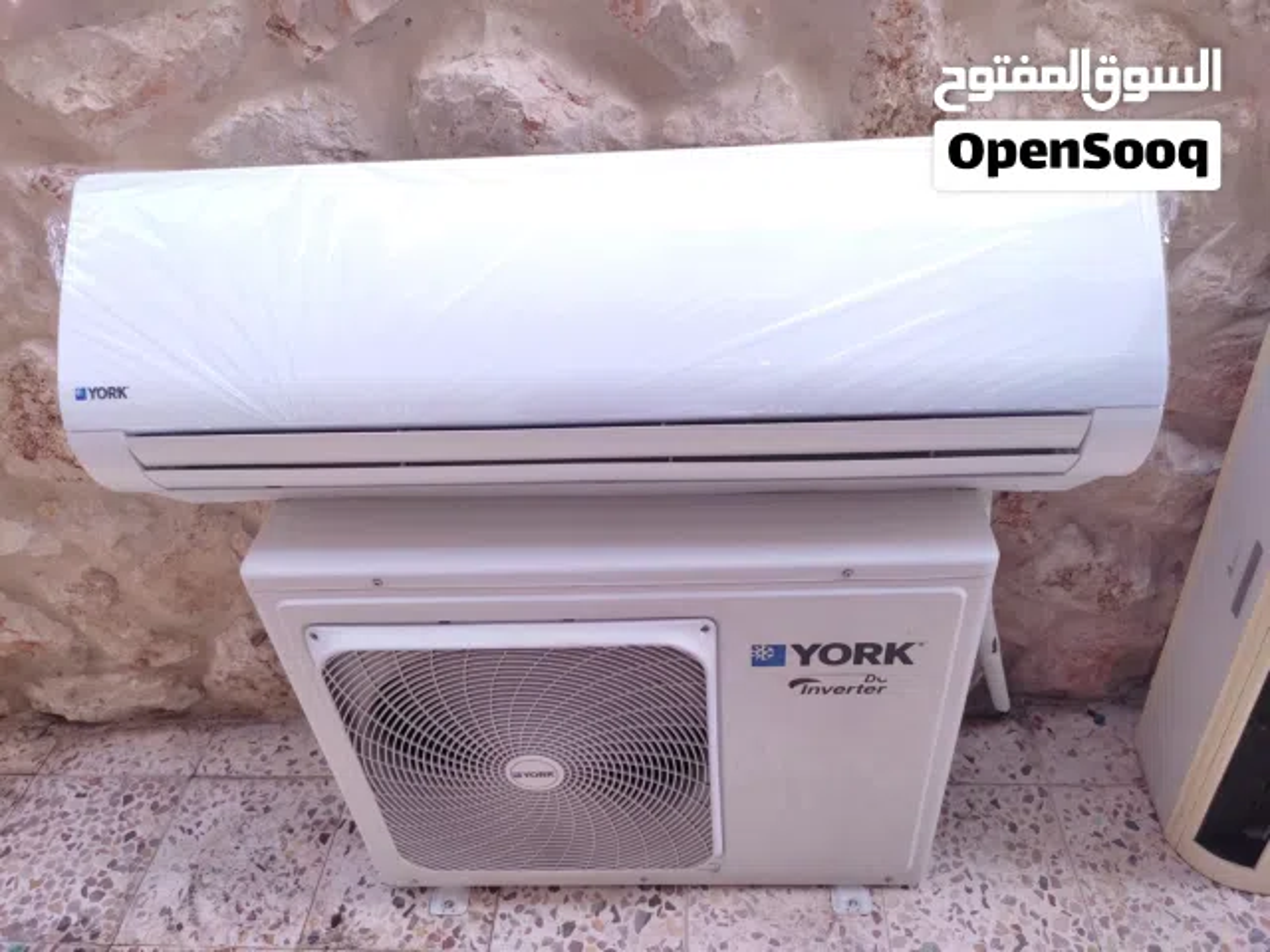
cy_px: 476
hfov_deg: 67.3
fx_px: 954
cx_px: 635
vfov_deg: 53.1
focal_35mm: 26
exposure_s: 1/15285
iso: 100
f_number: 1.79
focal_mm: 4.74
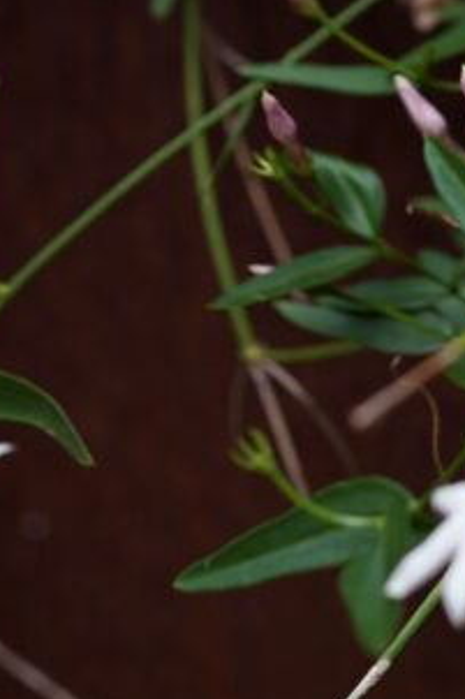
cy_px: -567
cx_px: 831
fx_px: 3452
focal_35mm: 178
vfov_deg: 10.8
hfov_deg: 7.5
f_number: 4
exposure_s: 1/160
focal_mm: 35
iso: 200
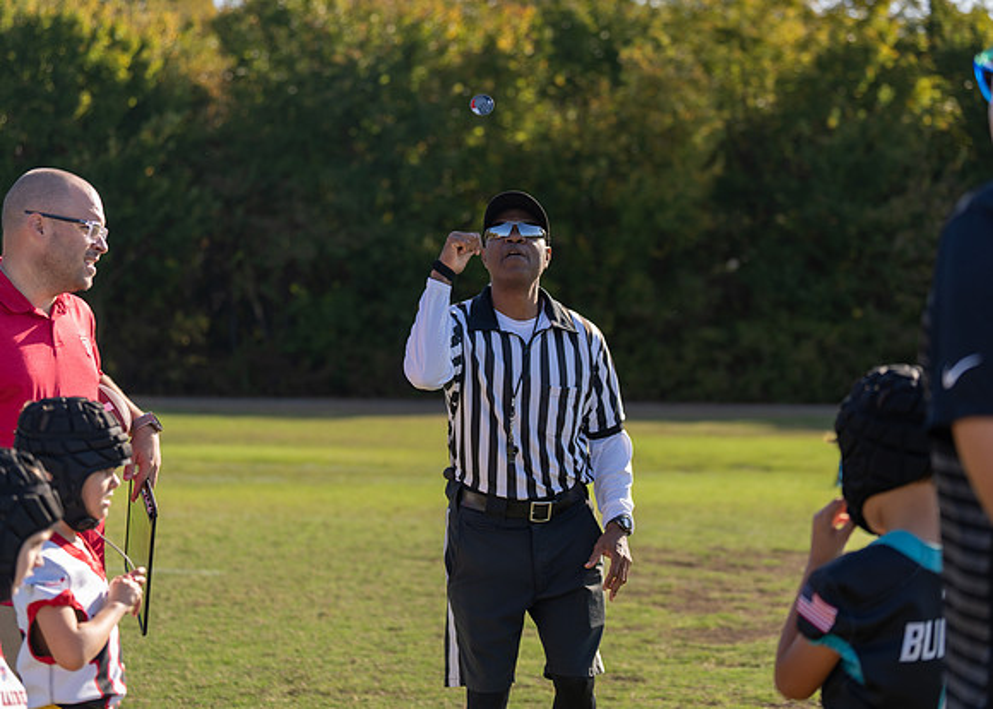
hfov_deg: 24.7
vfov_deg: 17.8
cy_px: 324
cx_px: 509
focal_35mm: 80
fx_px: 2268
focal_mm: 70
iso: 100
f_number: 2.8
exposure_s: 1/800
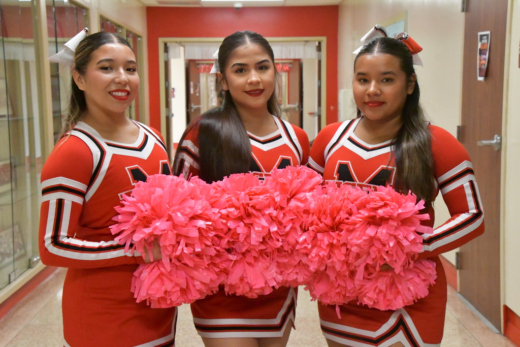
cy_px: 174
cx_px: 260
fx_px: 867
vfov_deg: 22.6
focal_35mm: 60
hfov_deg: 33.4
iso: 16000
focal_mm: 40
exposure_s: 1/320
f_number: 9
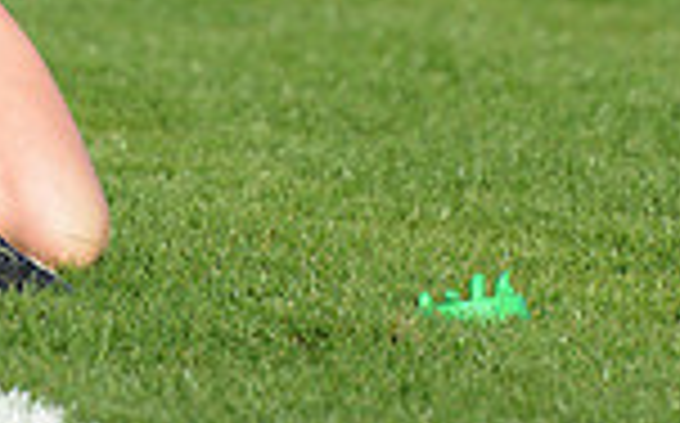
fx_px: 19548
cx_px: -189
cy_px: -430
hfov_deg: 2.0
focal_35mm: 1056
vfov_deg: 1.2
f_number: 4
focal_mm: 270
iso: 500
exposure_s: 1/1600
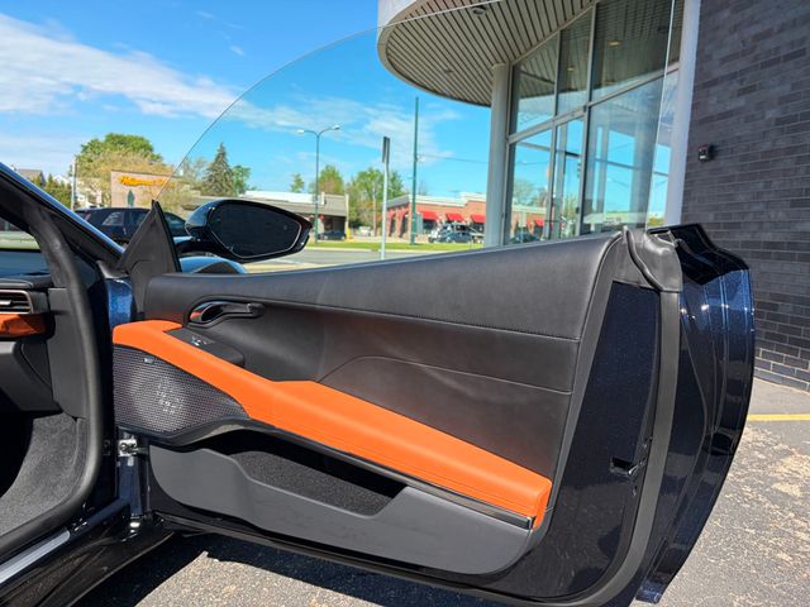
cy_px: 304
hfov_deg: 67.3
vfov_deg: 53.1
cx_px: 405
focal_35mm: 26
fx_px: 608
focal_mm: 5.96
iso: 50
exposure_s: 1/1953
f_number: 1.6
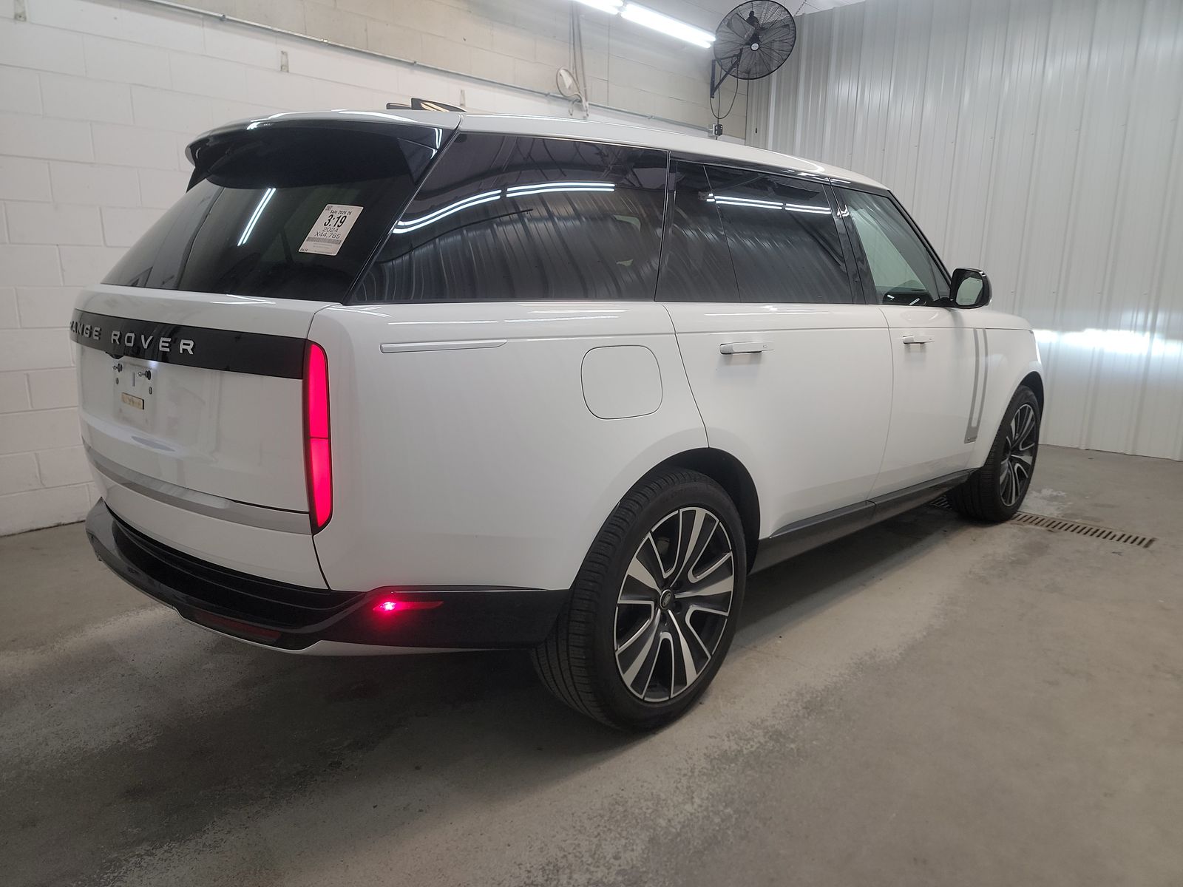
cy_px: 444
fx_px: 820
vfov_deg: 56.8
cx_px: 592
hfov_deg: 71.6
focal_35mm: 24
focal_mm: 6.7
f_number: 1.8
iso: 125
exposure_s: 1/59
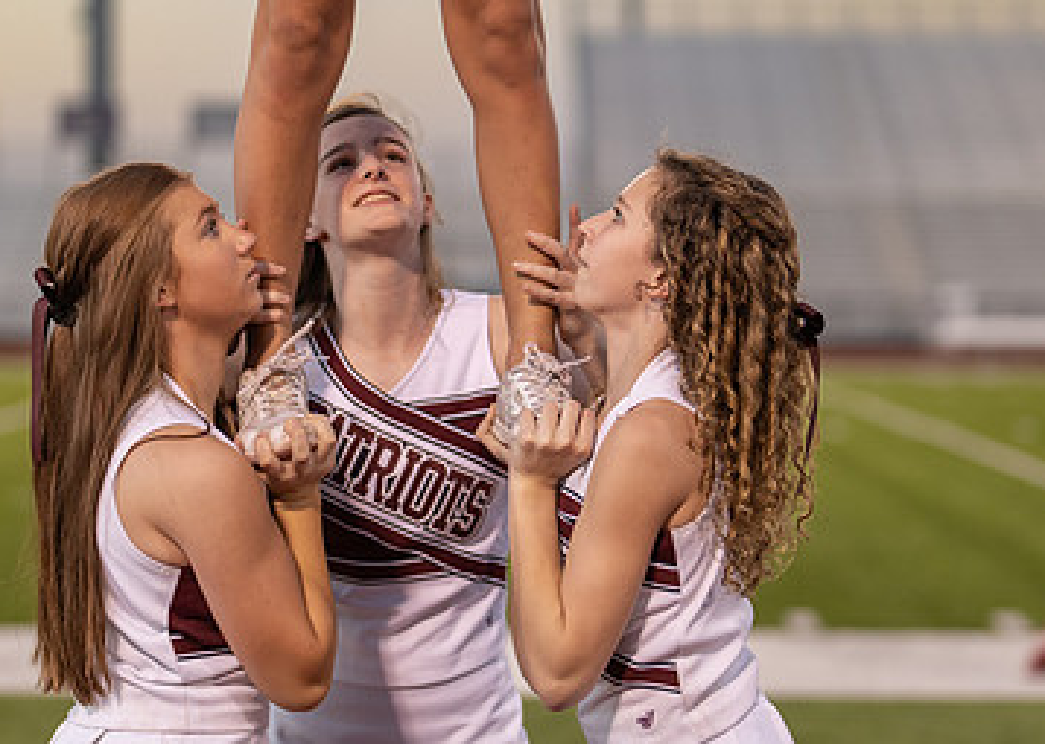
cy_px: 393
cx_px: 515
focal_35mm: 112
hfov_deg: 17.9
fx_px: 3321
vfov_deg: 12.8
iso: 400
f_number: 1.2
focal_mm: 50
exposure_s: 1/1000
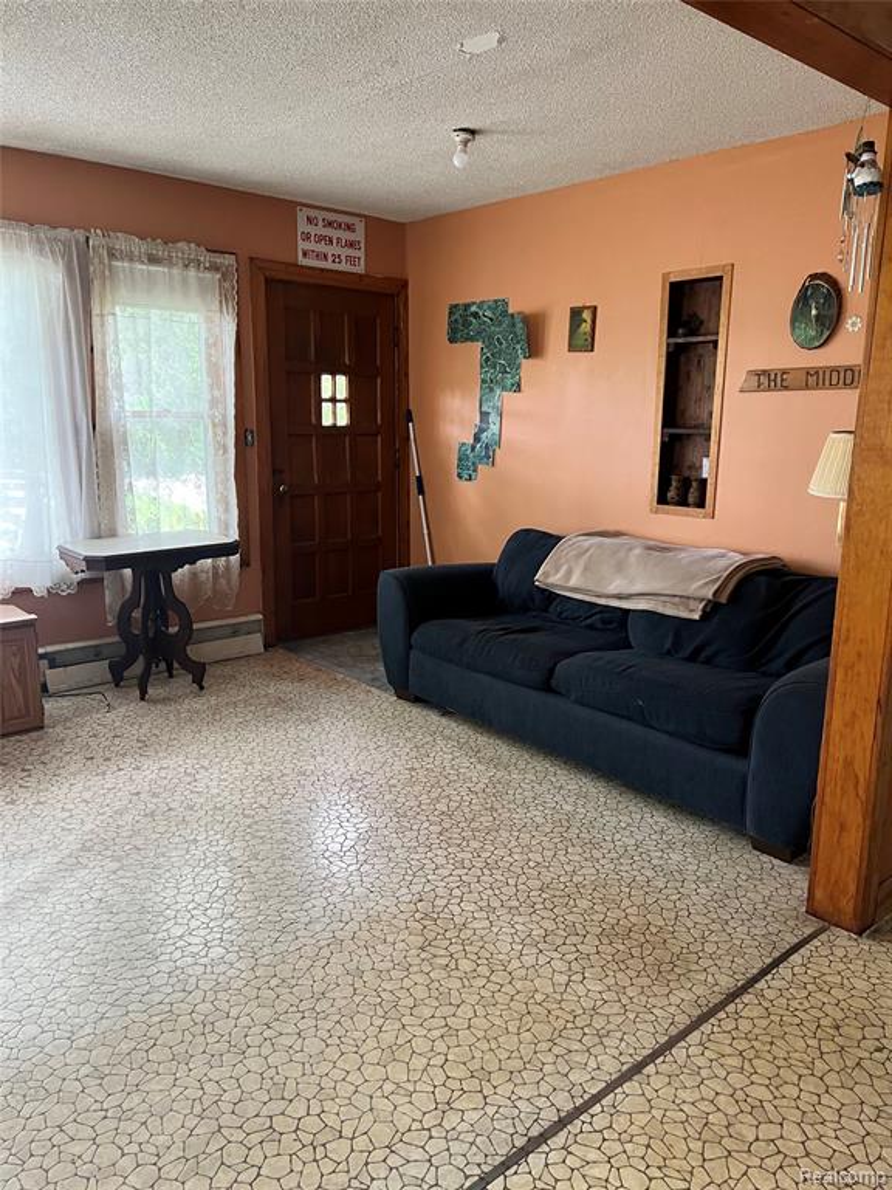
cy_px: 595
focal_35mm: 26
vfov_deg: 67.3
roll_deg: -0.6
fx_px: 893
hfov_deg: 53.1
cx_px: 446
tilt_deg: -9.2
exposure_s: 1/60
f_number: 1.5
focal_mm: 5.7
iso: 250
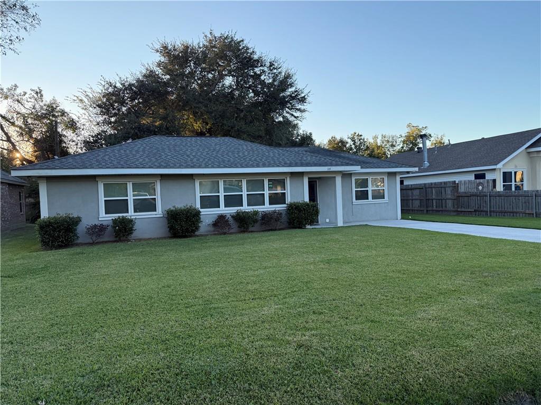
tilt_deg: -1.2
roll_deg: +2.5
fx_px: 375
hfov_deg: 71.6
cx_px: 270
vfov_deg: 56.8
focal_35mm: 24
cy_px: 202
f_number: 1.78
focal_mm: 6.76
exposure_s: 1/1005
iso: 100
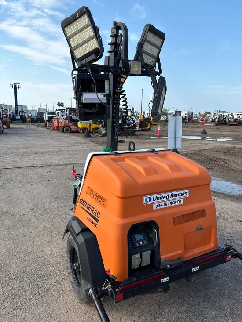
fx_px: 242
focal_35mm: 26
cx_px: 121
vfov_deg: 67.3
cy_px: 161
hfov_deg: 53.1
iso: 50
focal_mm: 5.96
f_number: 1.6
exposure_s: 1/1590
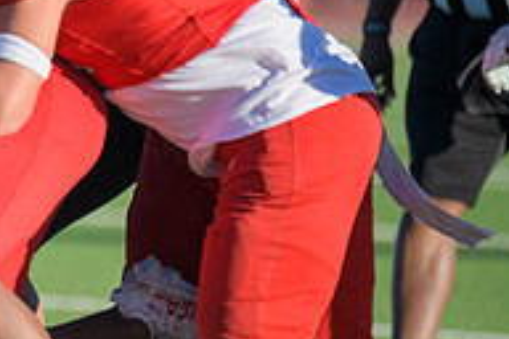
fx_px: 12837
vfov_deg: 1.5
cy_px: 30
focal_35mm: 908
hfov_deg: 2.3
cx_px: -254
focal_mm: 300
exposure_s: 1/6400
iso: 400
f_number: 2.8
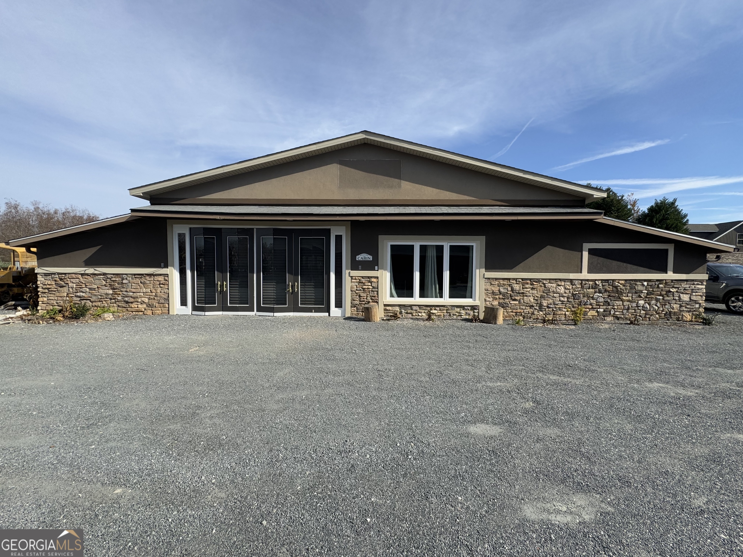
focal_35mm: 14
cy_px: 278
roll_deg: -0.7
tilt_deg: -2.1
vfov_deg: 85.7
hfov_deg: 102.1
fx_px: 300
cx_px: 372
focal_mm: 2.22
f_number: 2.2
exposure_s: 1/1506
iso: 50
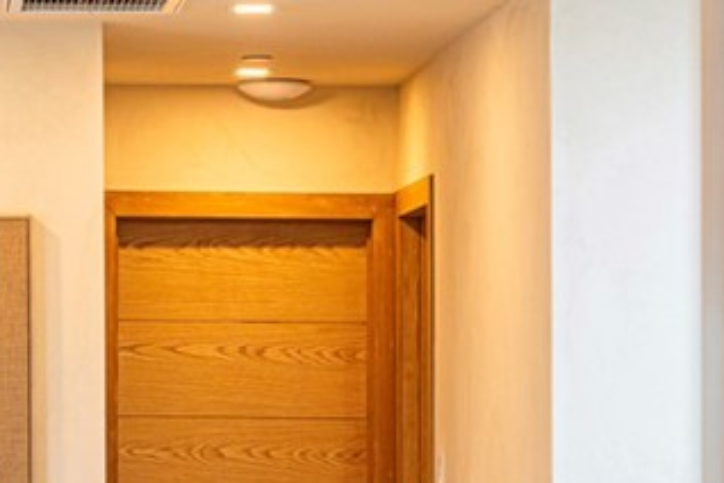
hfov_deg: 10.1
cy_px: 632
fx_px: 4082
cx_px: 46
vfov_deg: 6.7
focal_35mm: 203
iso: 320
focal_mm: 63
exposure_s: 1/100
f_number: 2.8
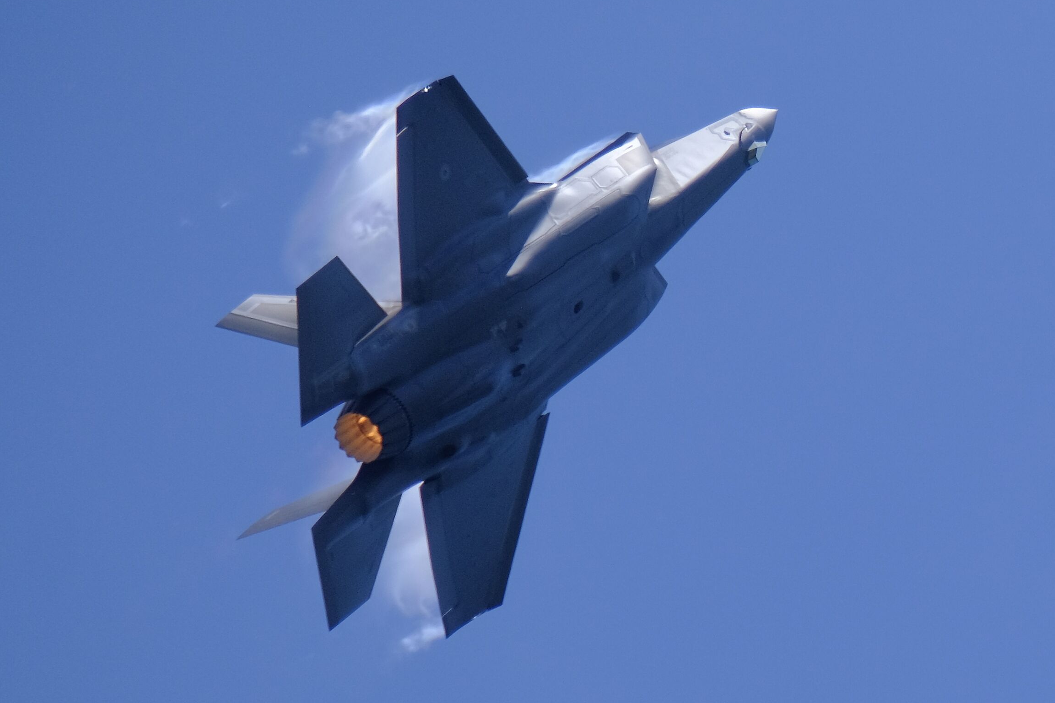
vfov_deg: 4.4
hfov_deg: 6.6
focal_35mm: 314
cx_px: 544
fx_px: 9202
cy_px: 347
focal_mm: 200
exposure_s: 1/2700
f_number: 4.8
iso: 320
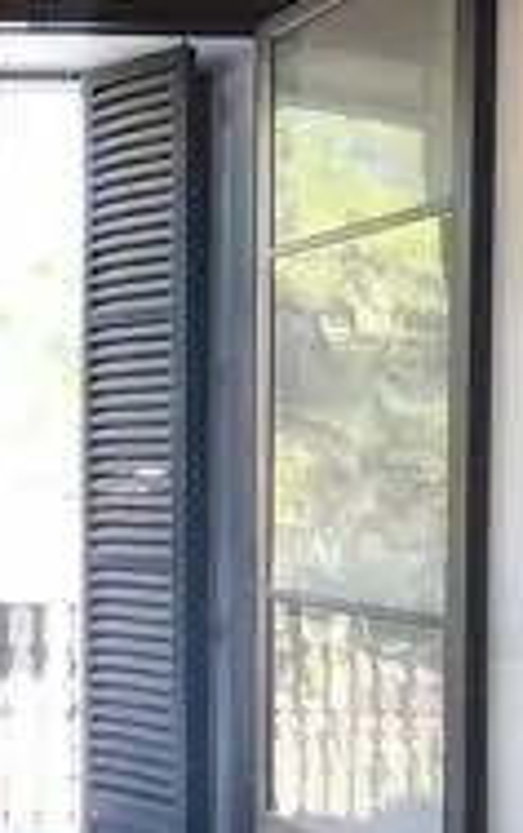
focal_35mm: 45
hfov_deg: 20.9
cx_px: -390
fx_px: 1023
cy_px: 456
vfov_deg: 44.3
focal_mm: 1.65
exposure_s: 1/50
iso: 160
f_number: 2.2
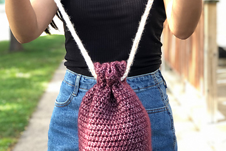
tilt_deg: -2.7
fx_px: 515
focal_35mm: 82
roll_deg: +2.1
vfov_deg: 16.5
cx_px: 109
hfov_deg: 24.8
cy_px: 25
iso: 32
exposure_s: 1/30
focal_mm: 6.6
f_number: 2.8
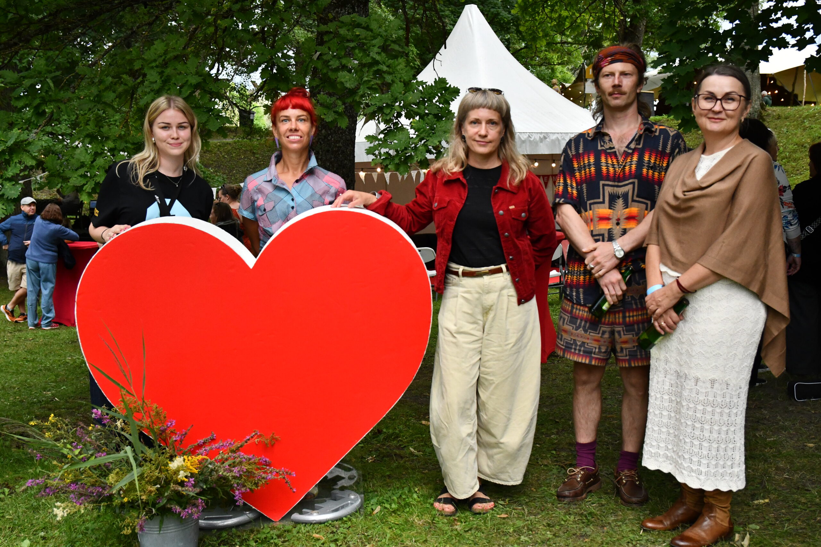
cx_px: 410
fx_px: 981
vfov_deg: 31.2
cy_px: 274
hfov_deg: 45.4
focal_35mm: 43
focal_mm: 29
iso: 1600
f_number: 4
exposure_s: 1/2500
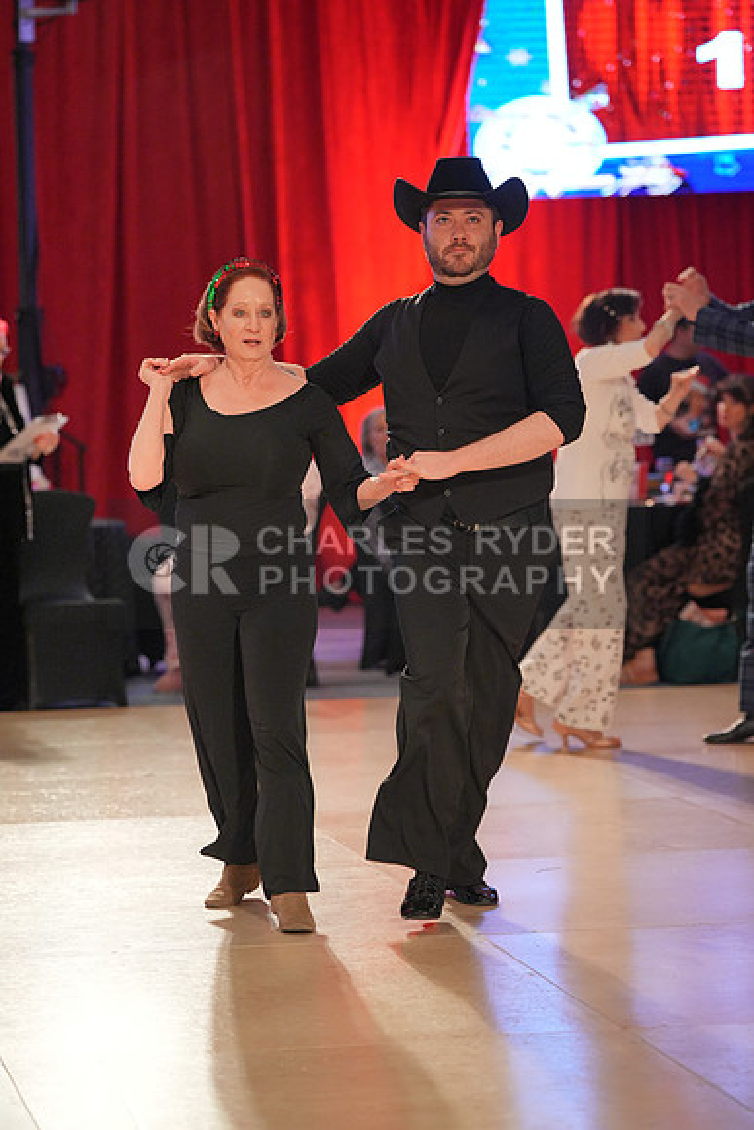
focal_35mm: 106
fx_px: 3328
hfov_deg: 12.9
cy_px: 565
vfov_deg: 19.3
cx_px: 377
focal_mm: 106
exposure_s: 1/400
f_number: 3.2
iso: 3200
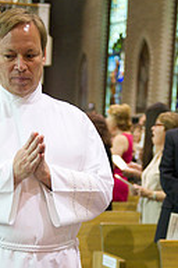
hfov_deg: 11.7
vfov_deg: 17.1
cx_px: 41
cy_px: 261
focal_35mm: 117
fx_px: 868
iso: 2000
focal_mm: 50
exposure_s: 1/200
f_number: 2.8
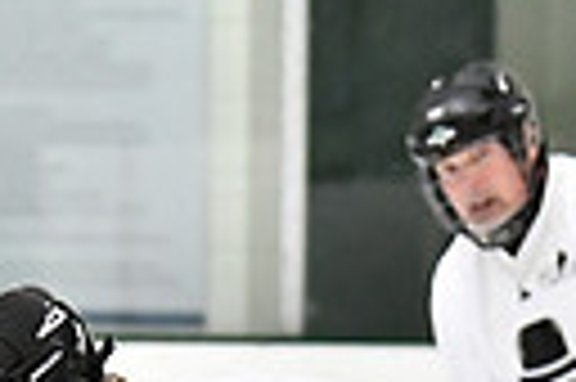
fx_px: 12592
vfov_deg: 1.7
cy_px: 843
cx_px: -72
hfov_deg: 2.6
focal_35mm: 788
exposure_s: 1/1250
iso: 5000
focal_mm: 116
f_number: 2.8
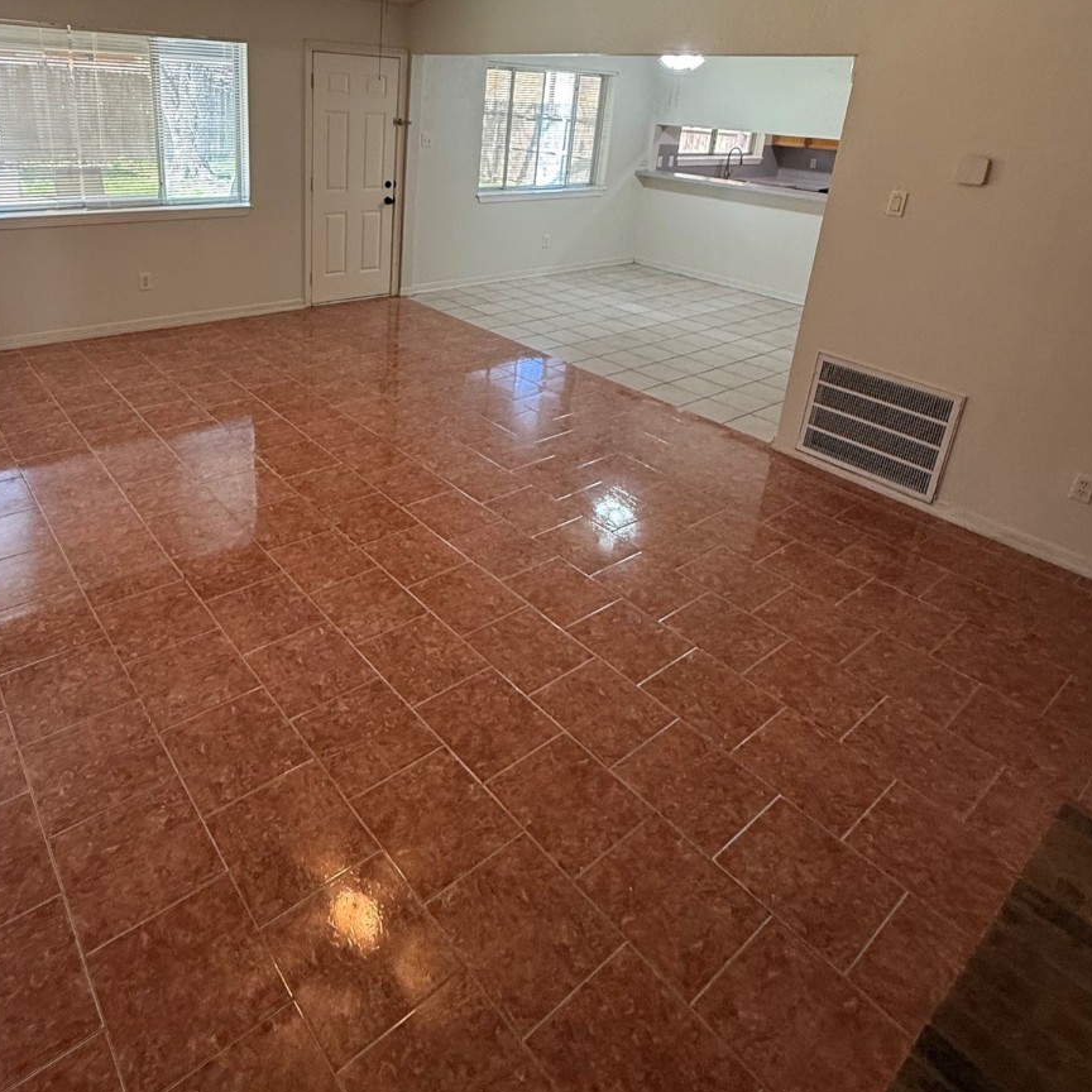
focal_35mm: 22
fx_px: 785
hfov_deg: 68.9
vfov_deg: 67.4
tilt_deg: -18.7
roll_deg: -3.6
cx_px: 431
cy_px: 351
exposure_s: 1/60
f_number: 2.2
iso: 200
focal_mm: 2.22
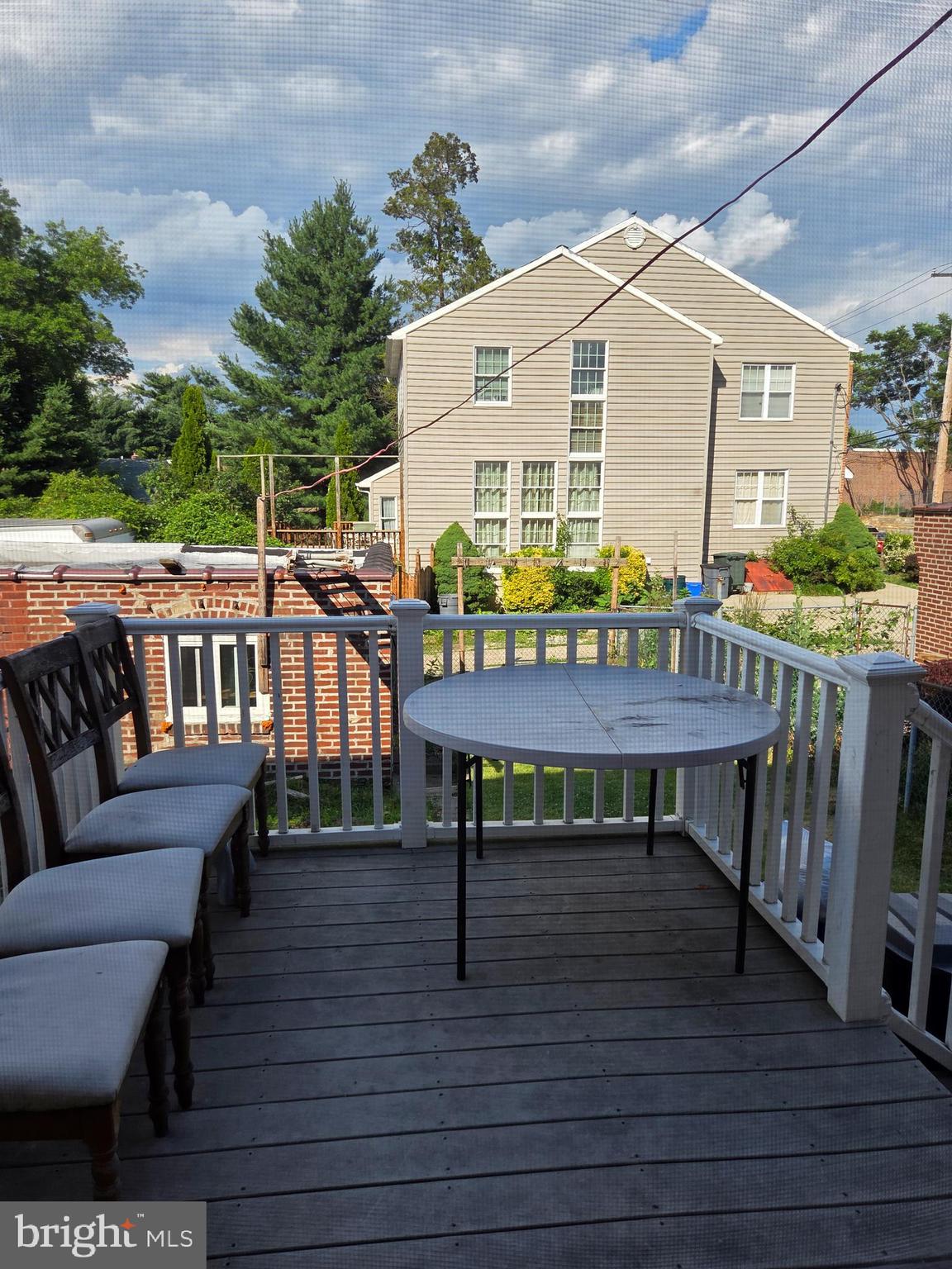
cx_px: 476
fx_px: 843
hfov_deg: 58.9
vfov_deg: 73.9
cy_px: 634
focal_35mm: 23
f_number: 1.8
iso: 80
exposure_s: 1/2054
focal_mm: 5.4
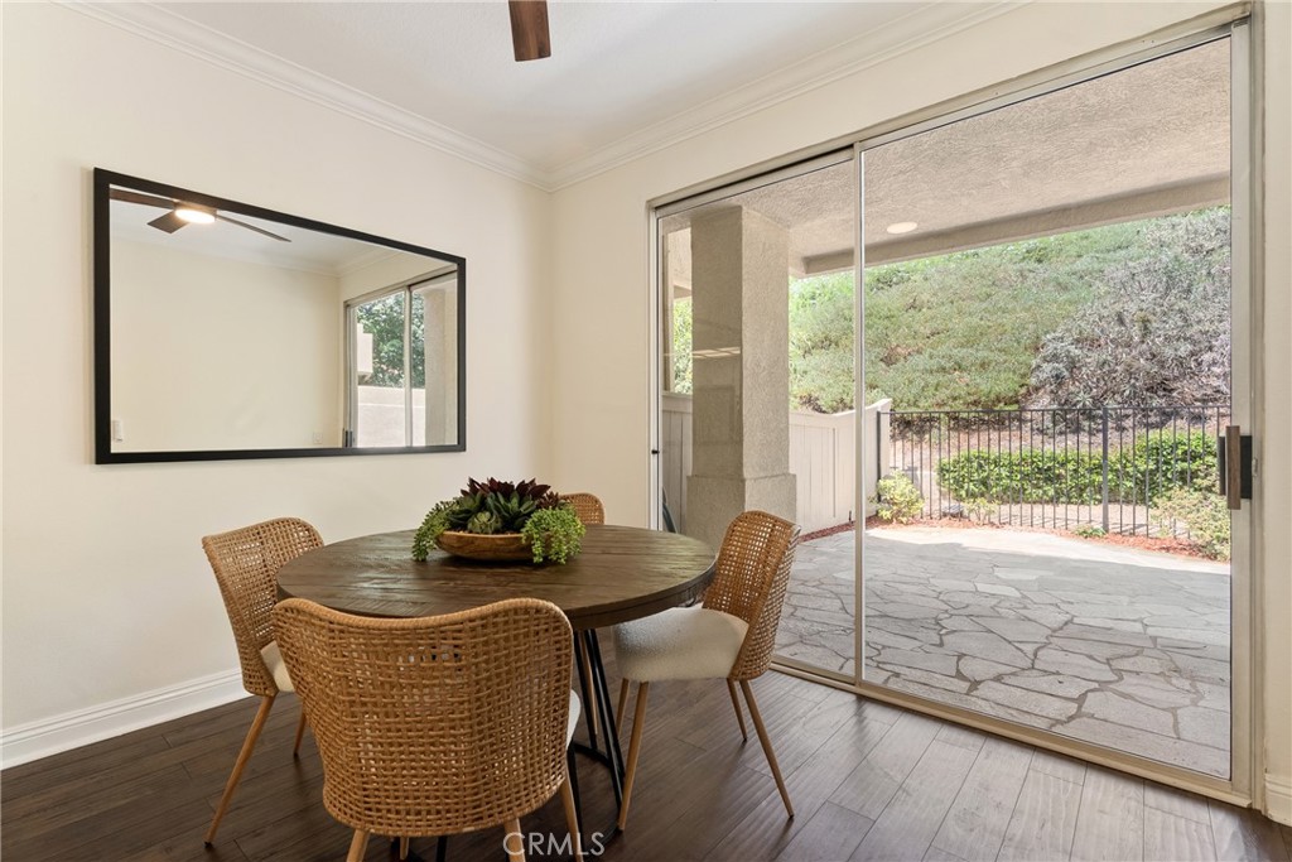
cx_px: 646
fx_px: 574
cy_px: 431
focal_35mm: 16
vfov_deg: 73.8
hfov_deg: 96.7
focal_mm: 16
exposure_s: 1/10
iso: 320
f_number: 9
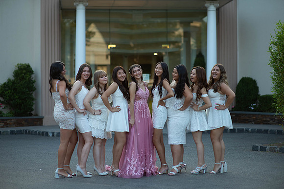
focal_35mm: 85
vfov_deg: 16.1
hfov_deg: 23.9
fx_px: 670
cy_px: 94
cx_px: 142
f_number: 2
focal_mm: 85
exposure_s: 1/1000
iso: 250
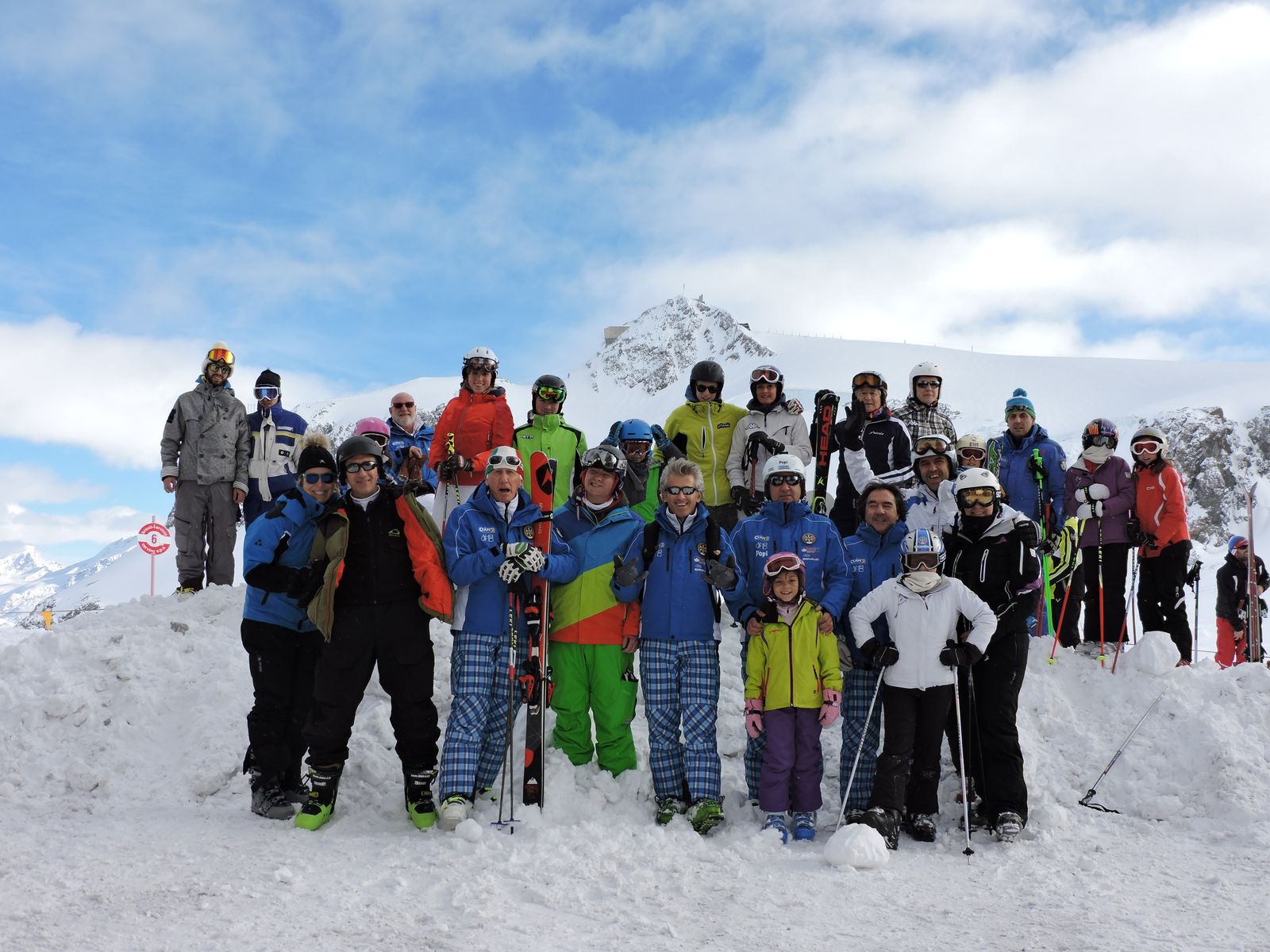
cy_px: 476
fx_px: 1284
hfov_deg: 52.6
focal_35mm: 35
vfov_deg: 40.7
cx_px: 635
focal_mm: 6.2
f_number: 3.3
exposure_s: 1/1000
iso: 100
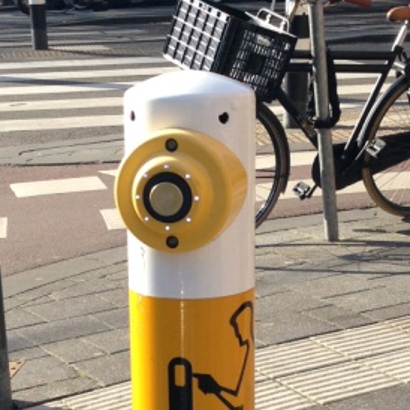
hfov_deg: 16.0
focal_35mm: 109
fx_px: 1461
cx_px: 206
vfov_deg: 15.5
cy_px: 465
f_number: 2.4
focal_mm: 4.13
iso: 50
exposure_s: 1/733
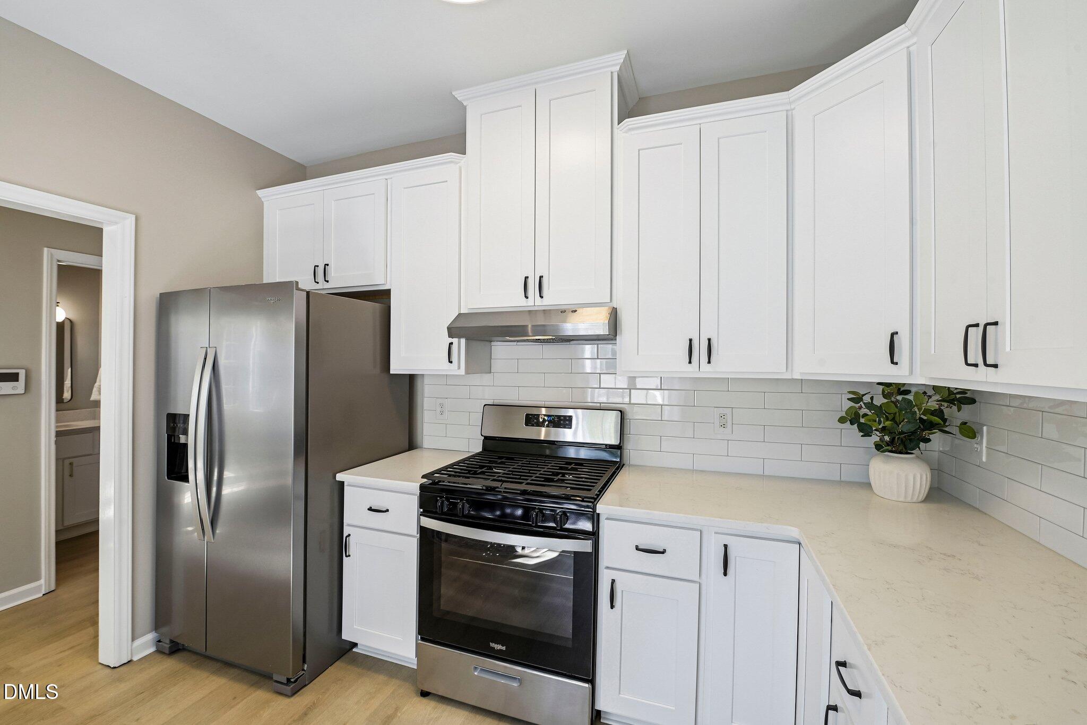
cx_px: 544
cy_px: 362
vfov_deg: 81.2
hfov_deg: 104.3
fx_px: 423
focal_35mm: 14
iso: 200
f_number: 9
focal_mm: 14
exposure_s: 1/40
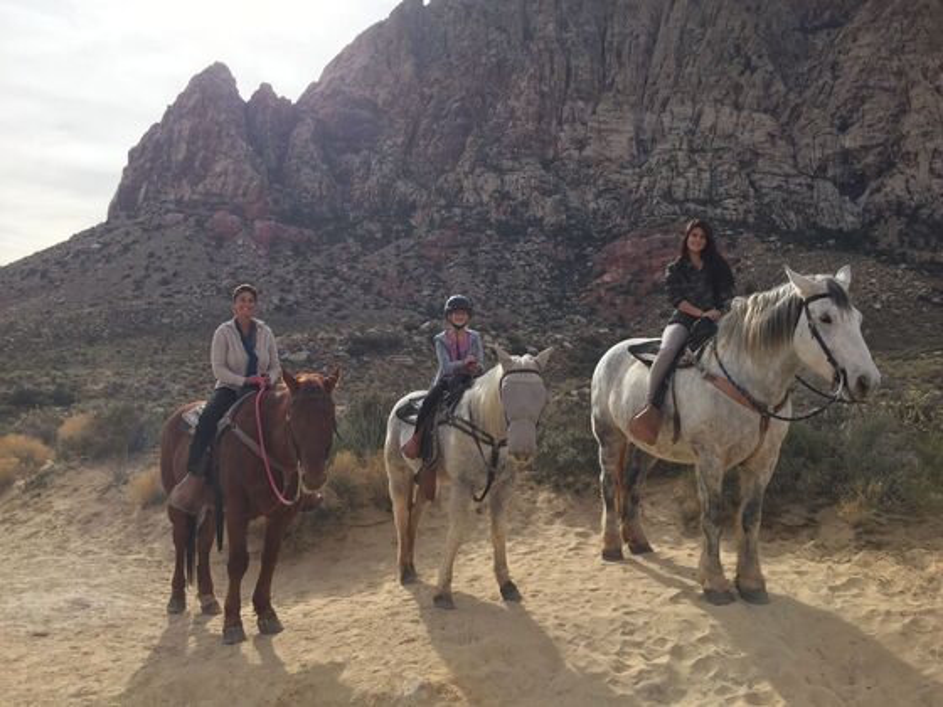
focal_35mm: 29
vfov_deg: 48.2
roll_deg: -2.0
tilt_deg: +2.0
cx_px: 472
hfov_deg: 61.7
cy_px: 354
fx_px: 790
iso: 32
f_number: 2.2
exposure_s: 1/1799
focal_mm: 4.15
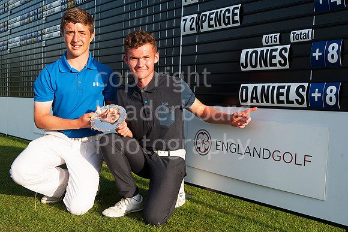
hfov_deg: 58.7
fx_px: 309
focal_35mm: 32
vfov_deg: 41.1
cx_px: 174
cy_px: 116
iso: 400
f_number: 8
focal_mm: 32
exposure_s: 1/400
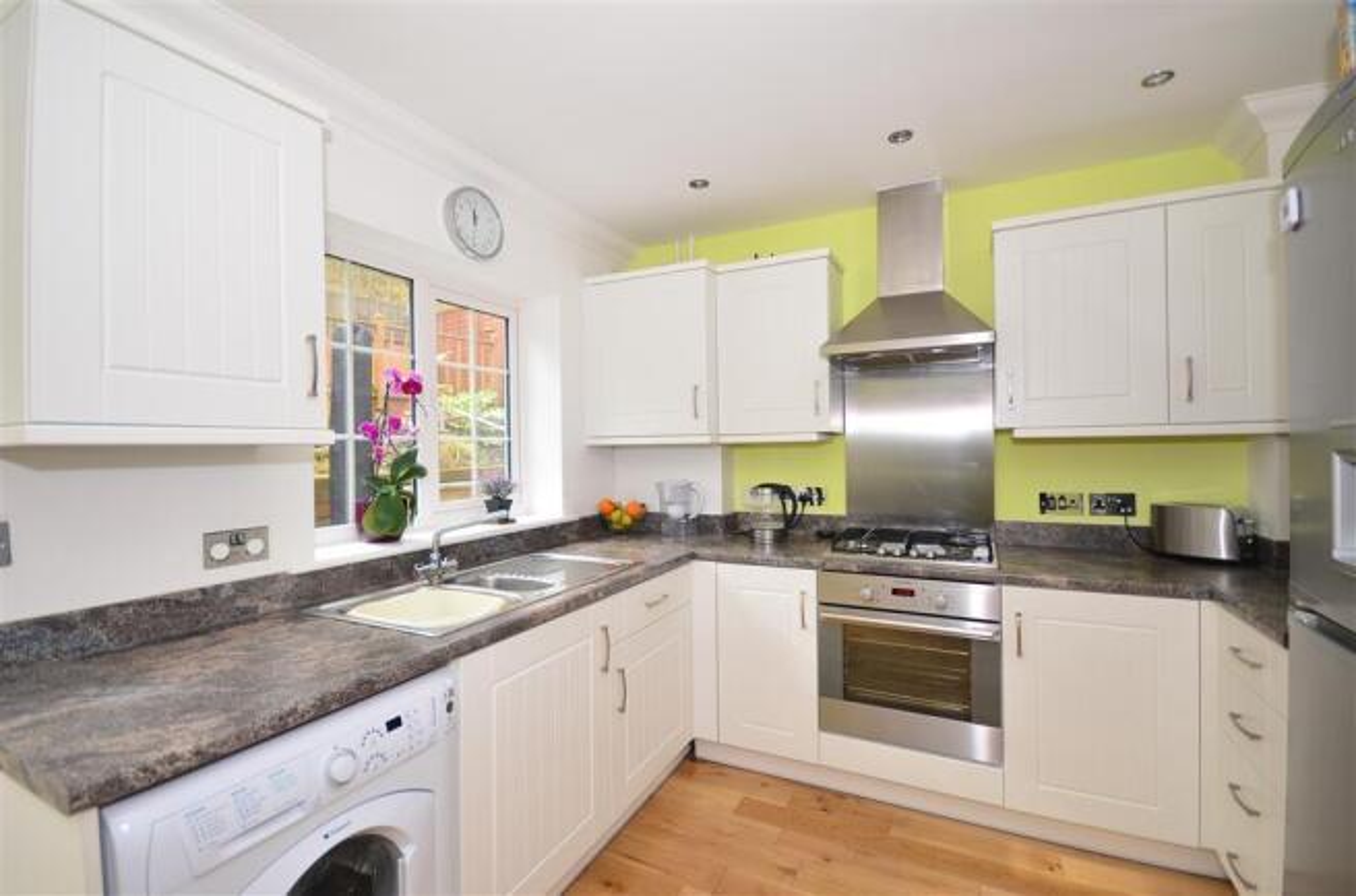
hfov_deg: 100.5
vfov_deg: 77.0
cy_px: 448
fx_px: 564
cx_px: 678
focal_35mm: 15
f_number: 5
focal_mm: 10
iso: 200
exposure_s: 1/100
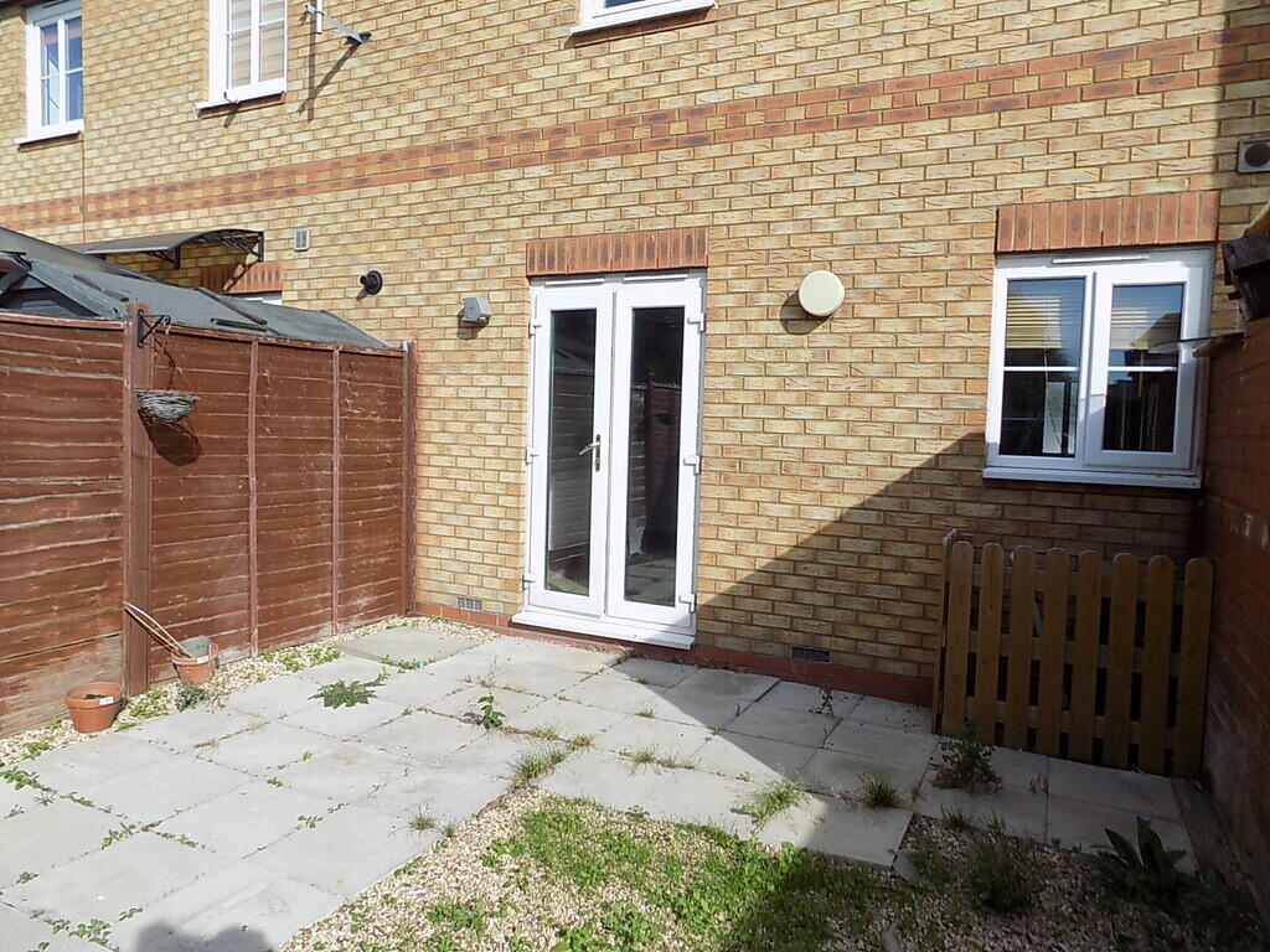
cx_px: 635
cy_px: 476
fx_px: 844
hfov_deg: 73.9
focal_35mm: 23
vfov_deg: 58.9
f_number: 3.1
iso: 80
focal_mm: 4
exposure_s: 1/1000
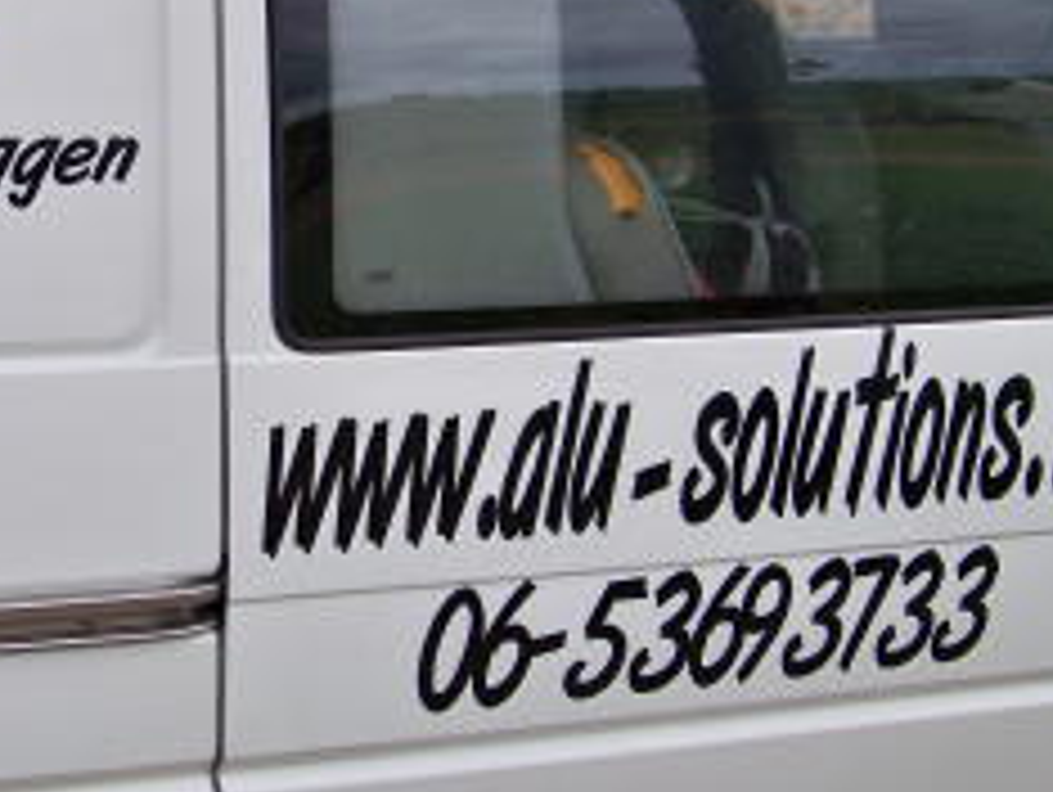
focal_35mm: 84
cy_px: 356
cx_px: 176
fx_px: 2558
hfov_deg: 22.9
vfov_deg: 17.6
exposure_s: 1/500
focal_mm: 7.6
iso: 64
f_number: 2.8
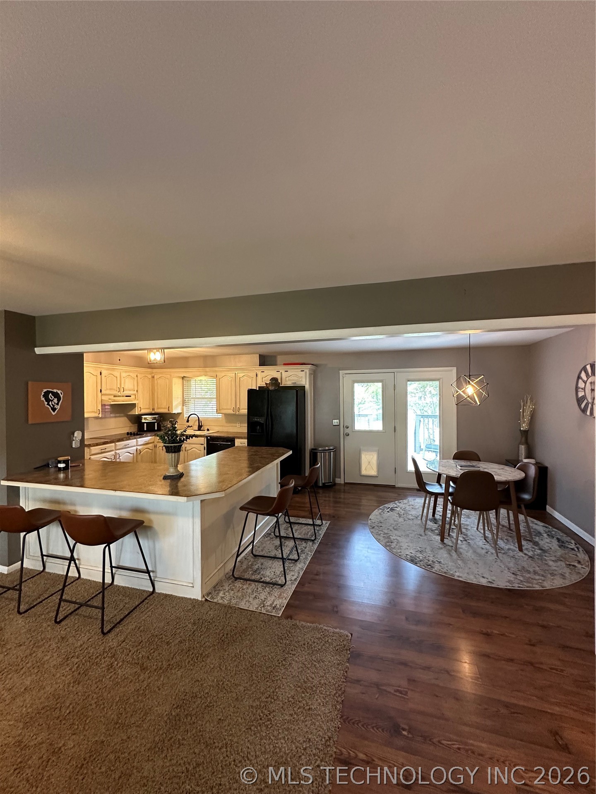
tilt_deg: +1.4
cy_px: 397
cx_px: 298
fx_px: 321
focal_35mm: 14
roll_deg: +1.1
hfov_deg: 85.7
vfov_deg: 102.1
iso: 400
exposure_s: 1/60
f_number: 2.2
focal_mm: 2.22
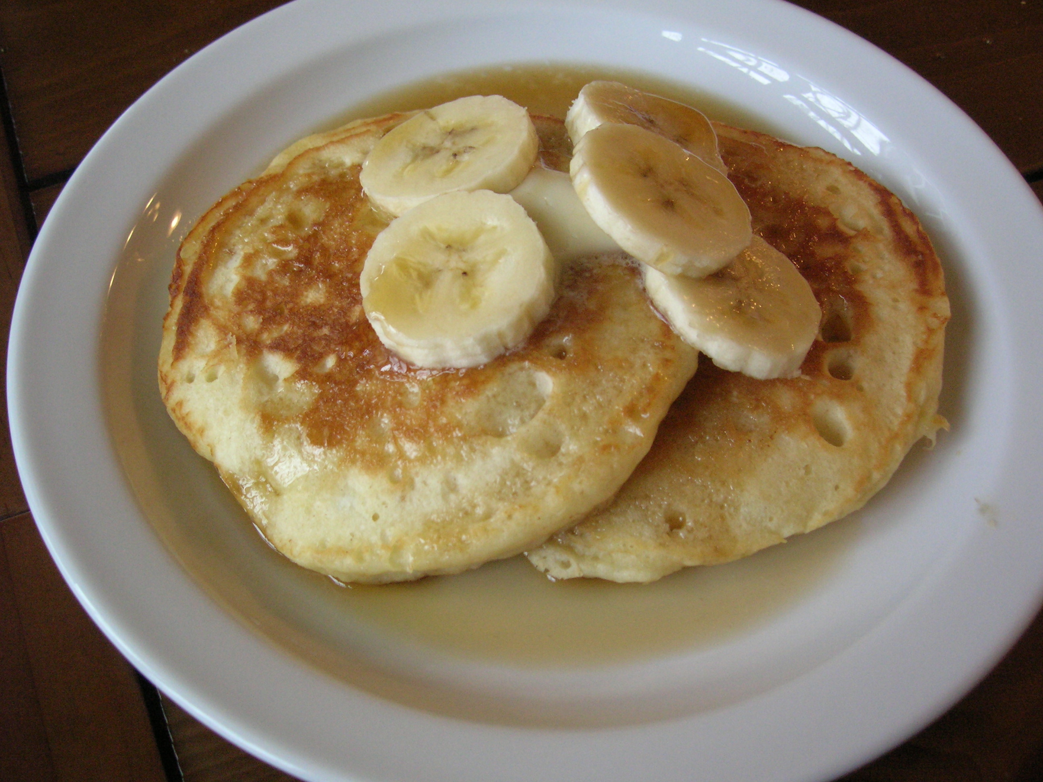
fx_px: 1145
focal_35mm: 38
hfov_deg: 49.0
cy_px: 391
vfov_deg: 37.7
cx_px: 522
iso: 188
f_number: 3
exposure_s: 1/29.7
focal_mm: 6.4
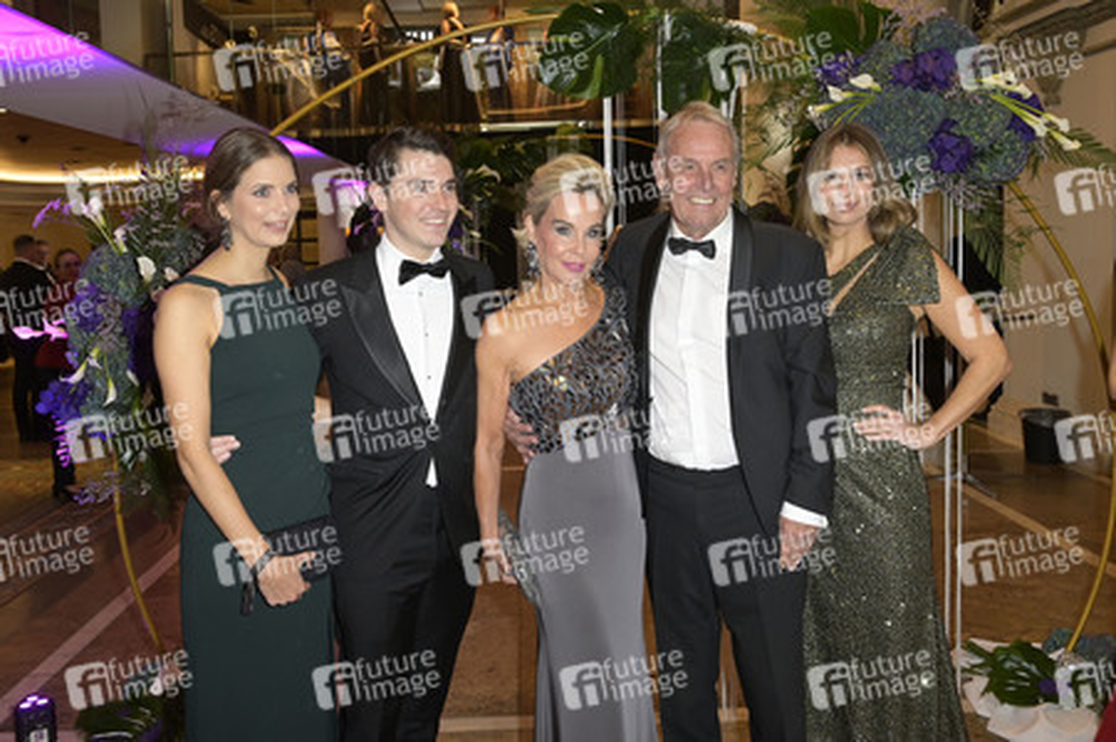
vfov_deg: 41.1
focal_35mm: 32
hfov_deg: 58.8
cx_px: 558
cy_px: 371
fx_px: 991
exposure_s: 1/80
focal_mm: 32
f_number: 5.6
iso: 2500
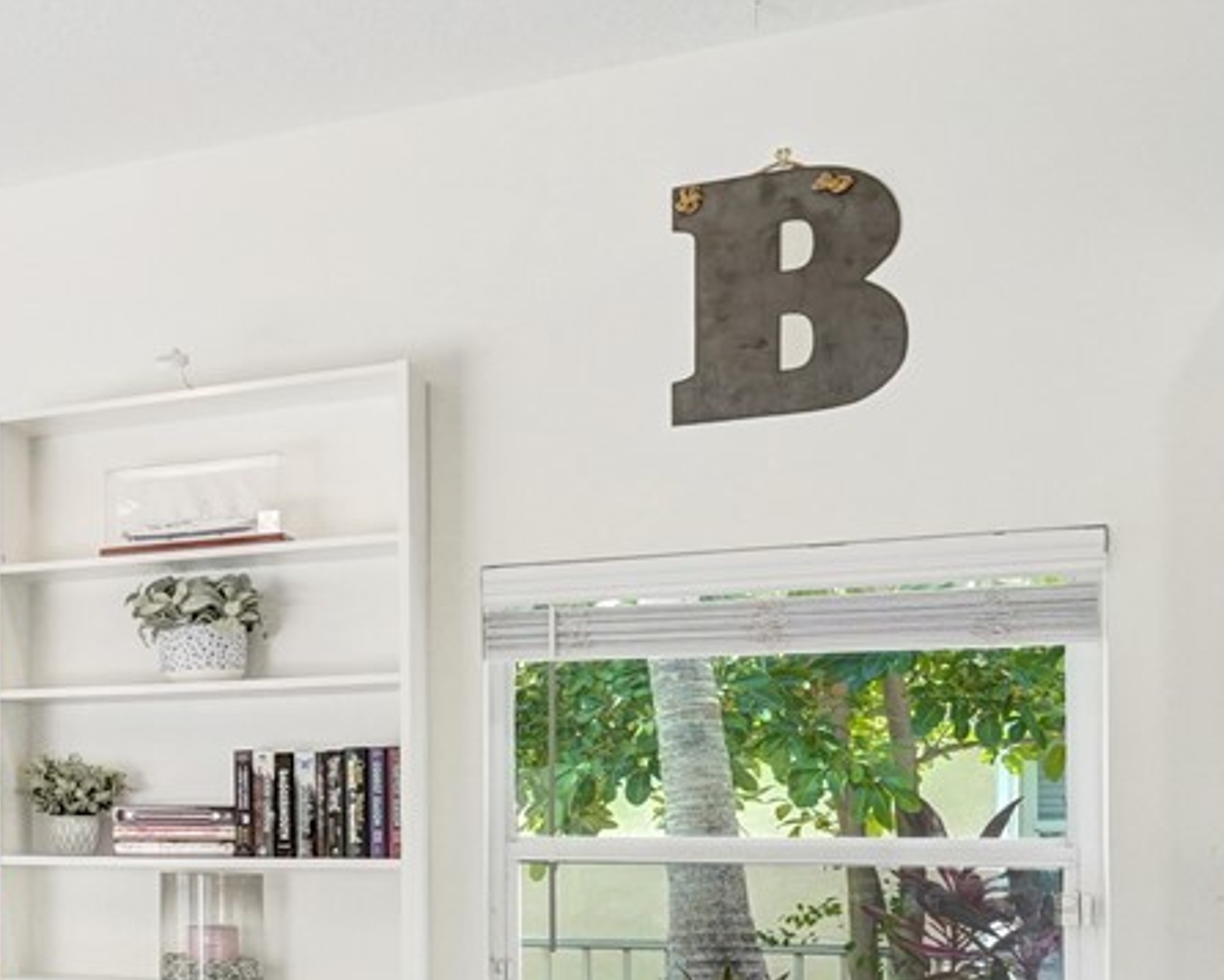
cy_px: 796
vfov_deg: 29.5
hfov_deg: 21.6
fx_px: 1812
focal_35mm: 50
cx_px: -1031
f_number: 3.5
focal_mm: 14
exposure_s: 1/400
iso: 1250
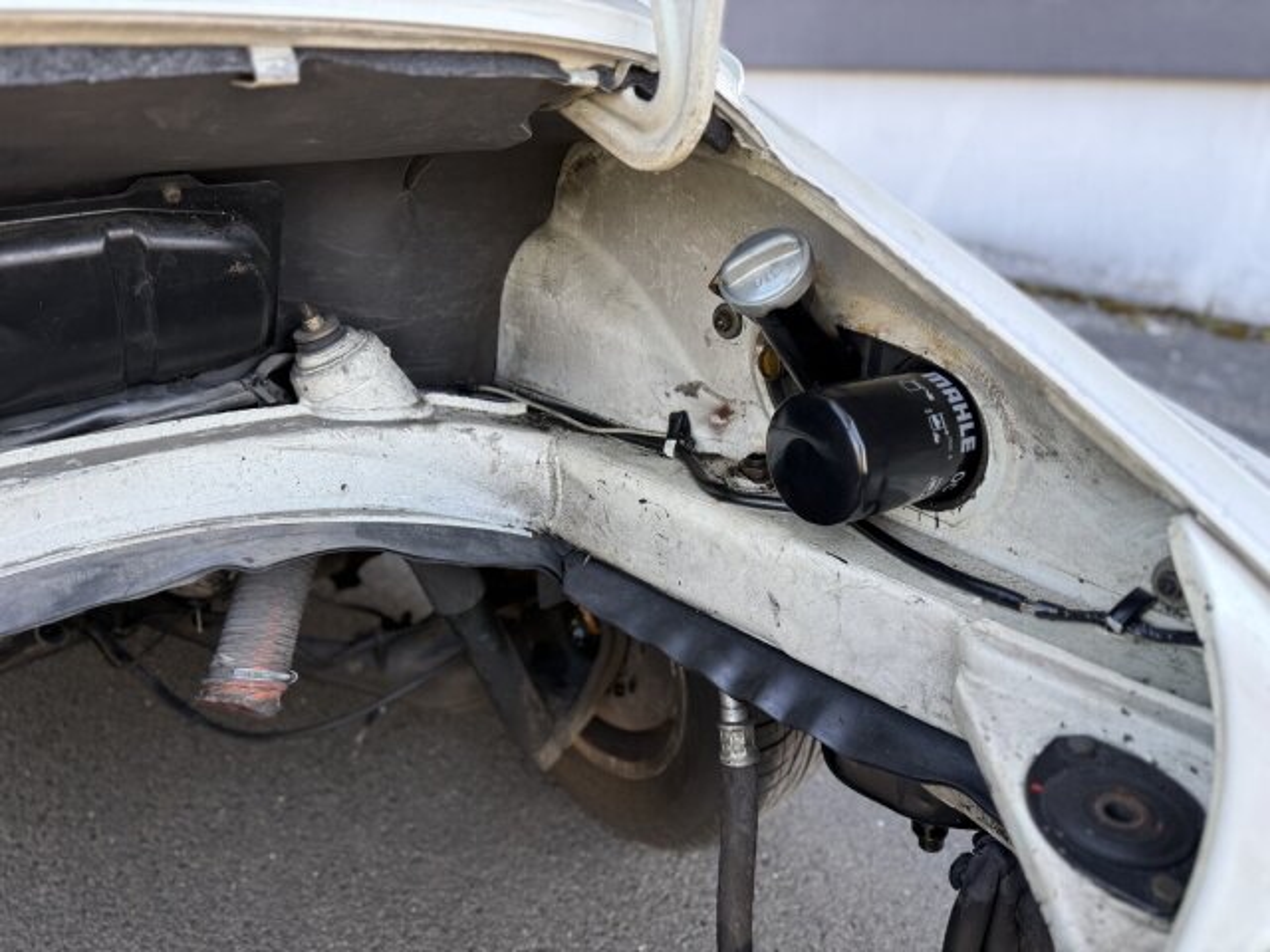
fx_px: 881
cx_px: 635
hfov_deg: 71.6
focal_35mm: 24
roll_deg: +0.9
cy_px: 476
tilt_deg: -25.4
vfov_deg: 56.8
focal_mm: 6.76
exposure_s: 1/169
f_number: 1.78
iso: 64
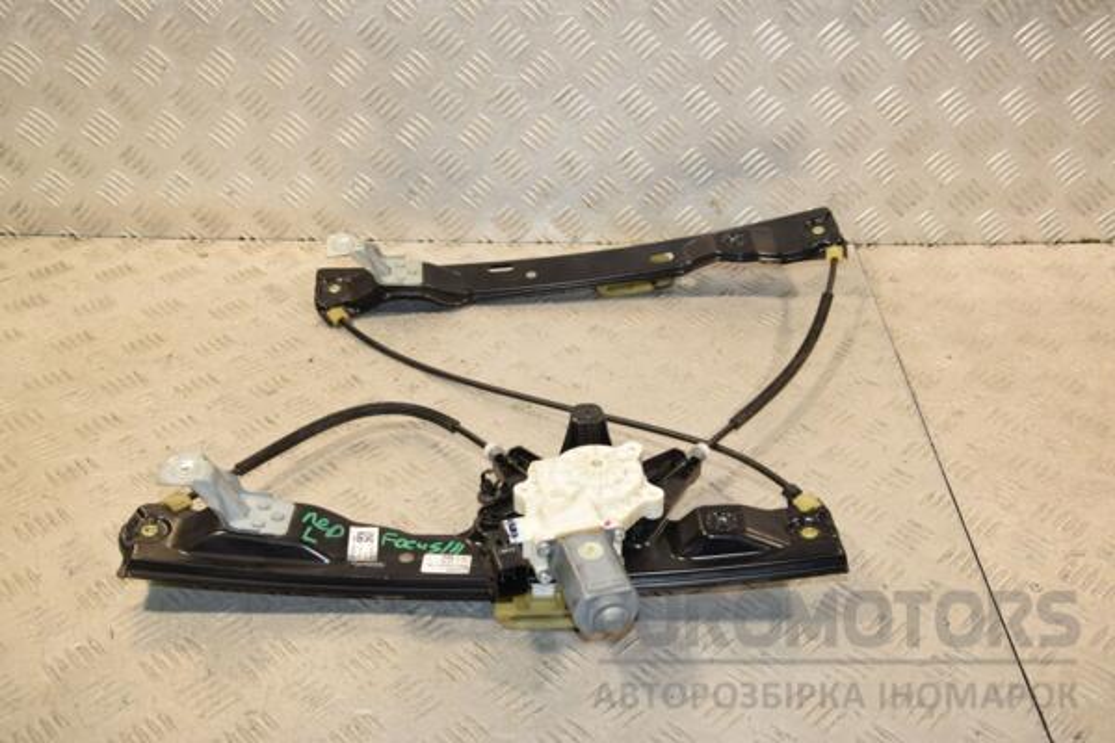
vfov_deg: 34.2
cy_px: 372
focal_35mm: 39
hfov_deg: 49.6
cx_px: 558
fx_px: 1208
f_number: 7.1
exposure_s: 1/200
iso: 800
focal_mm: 26
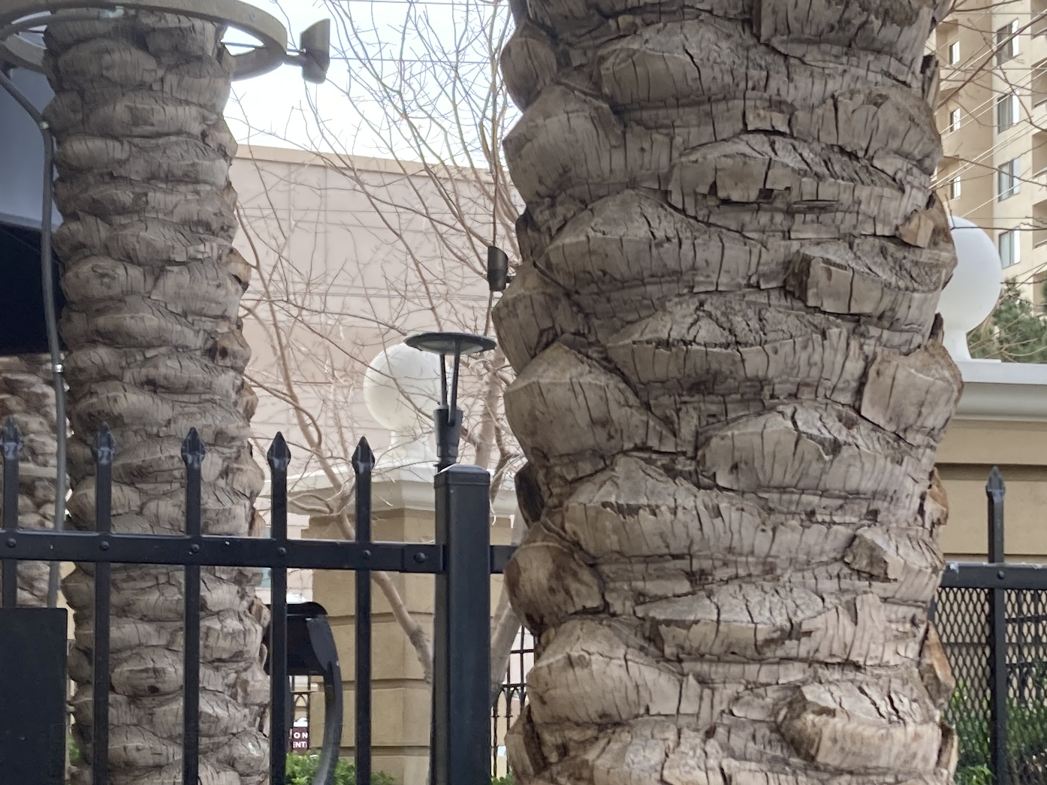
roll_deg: -1.4
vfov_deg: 18.1
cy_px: 563
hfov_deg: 24.0
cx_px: 689
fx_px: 2450
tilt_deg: +2.4
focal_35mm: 81
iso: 20
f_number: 1.8
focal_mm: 3.99
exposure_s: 1/289
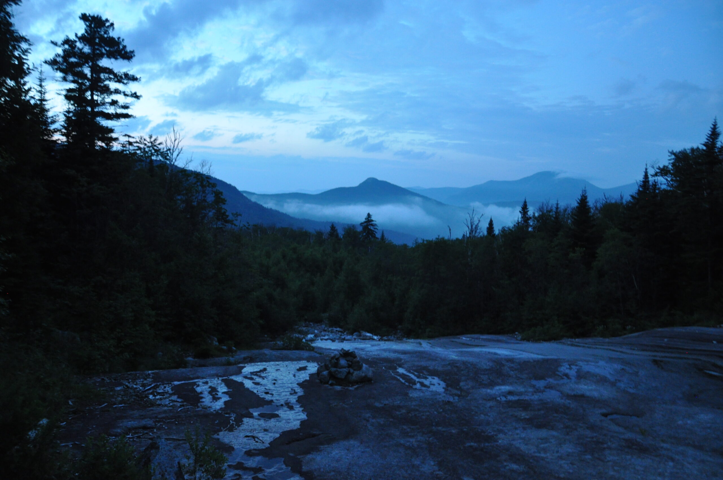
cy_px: 240
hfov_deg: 67.4
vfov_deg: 47.8
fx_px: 542
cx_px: 362
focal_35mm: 27
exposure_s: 1/2.5
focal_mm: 18
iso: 1600
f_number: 3.5
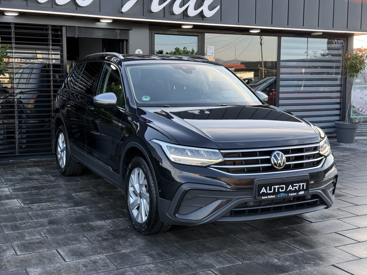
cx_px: 184
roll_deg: -0.3
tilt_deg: -5.7
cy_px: 138
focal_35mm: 48
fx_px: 509
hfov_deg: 39.7
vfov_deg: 30.3
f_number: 1.78
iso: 100
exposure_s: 1/538
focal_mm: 6.76
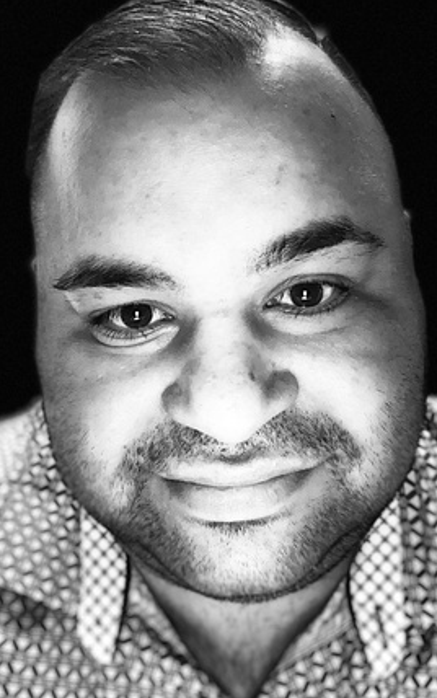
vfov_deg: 51.5
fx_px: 723
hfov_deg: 33.5
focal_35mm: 38
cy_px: 321
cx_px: 176
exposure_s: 1/32
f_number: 1.9
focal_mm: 2.69
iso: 250
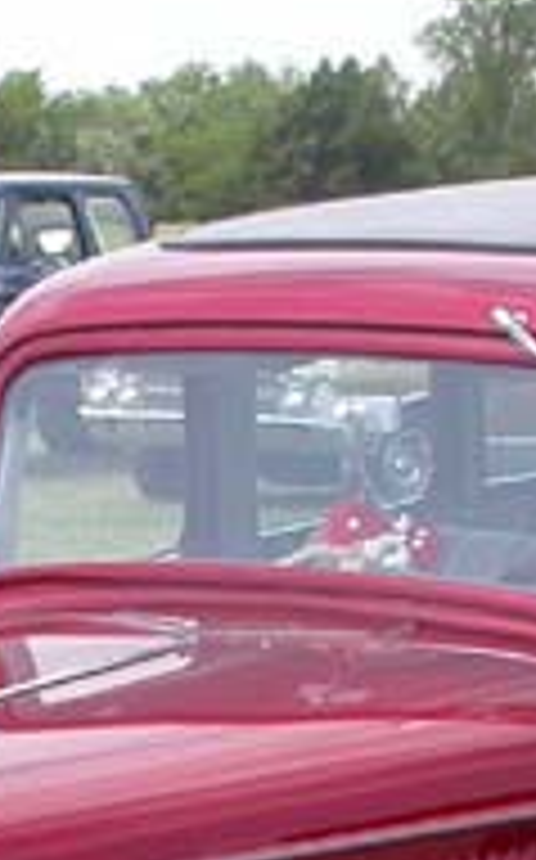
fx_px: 3959
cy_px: 991
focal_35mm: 169
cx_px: 365
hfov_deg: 7.7
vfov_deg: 12.2
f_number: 6
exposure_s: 1/232
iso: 100
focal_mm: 7.85
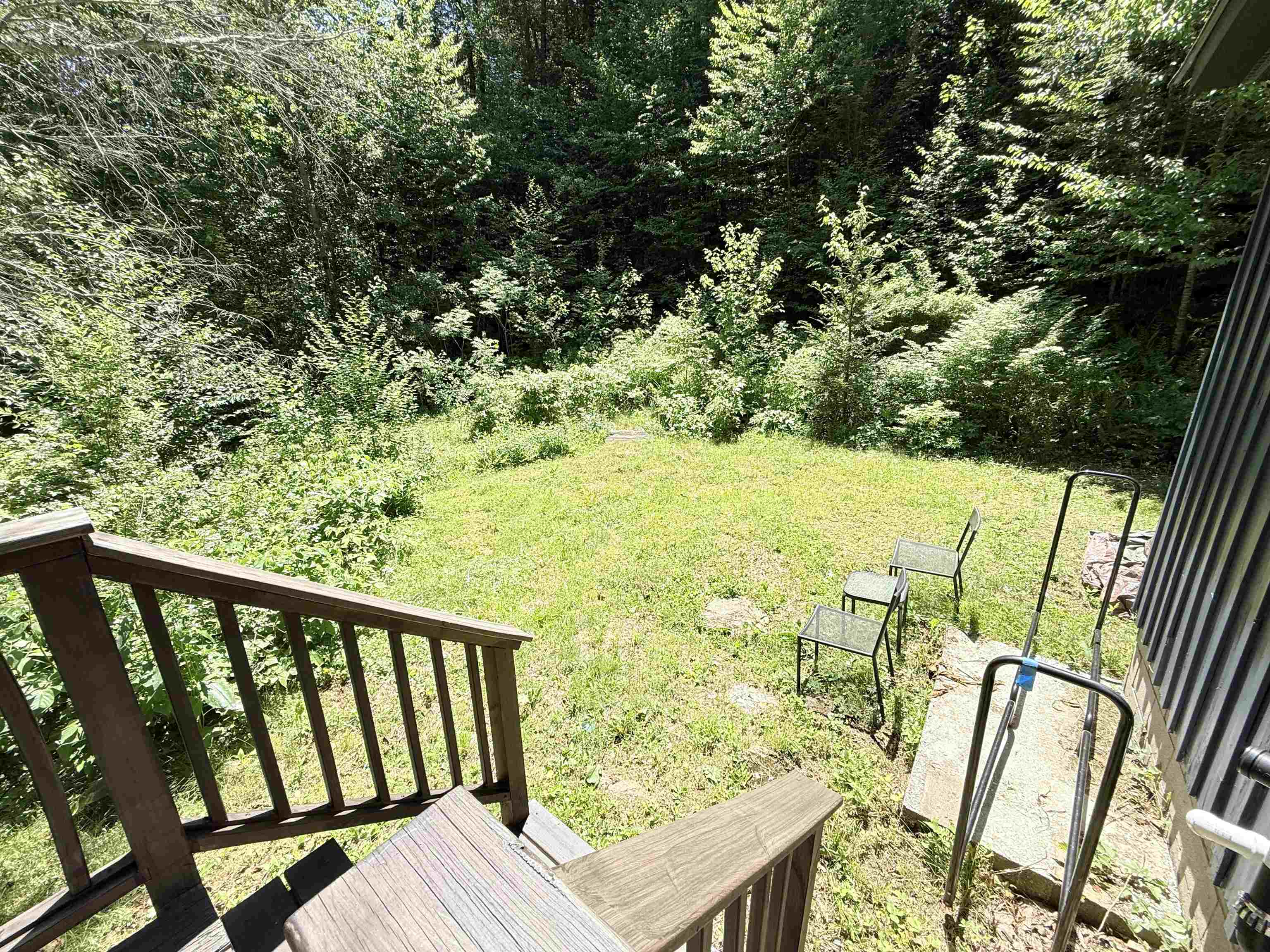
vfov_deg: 85.7
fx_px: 514
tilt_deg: -16.4
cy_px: 476
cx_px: 635
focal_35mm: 14
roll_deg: +0.3
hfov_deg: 102.1
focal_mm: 2.22
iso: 50
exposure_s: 1/619
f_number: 2.2
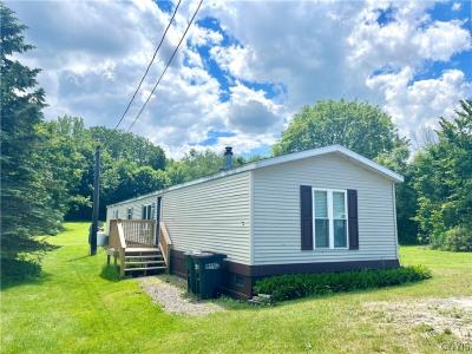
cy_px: 177
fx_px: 355
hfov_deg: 67.3
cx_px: 236
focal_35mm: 26
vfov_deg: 53.1
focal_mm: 5.1
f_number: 1.6
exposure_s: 1/5319
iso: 50
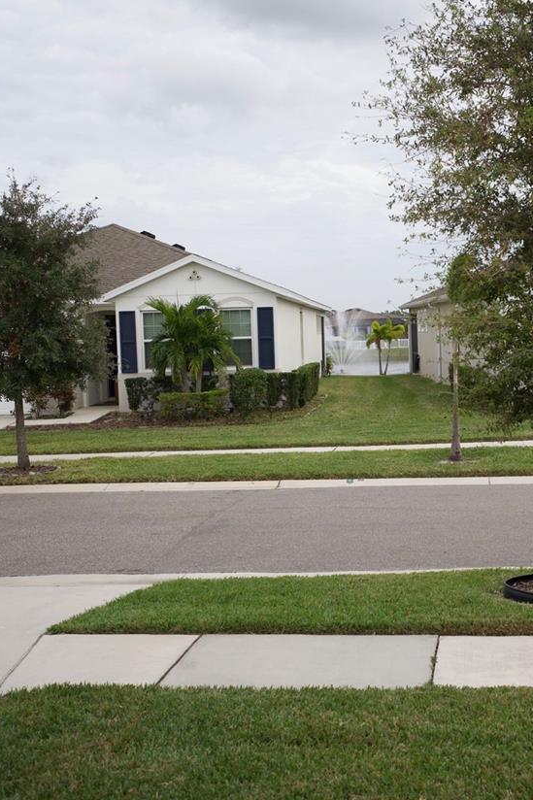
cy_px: 381
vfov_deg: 38.9
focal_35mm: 51
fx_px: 1133
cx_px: 379
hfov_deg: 26.2
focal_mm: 35
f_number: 4
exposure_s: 1/500
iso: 100
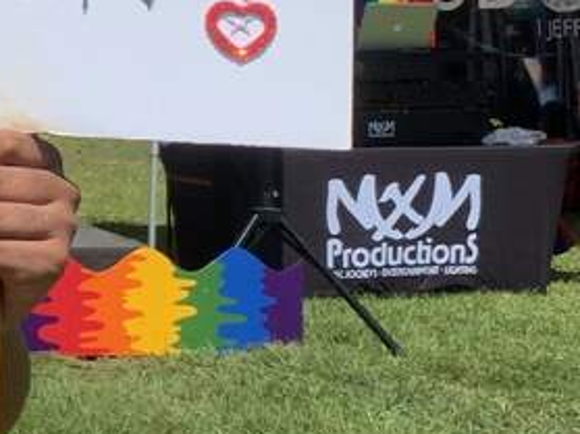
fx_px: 1876
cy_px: 2
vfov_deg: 13.0
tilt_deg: -0.3
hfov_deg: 15.7
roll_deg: +0.4
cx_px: -368
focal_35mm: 112
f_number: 1.8
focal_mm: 4.25
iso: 25
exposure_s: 1/2915
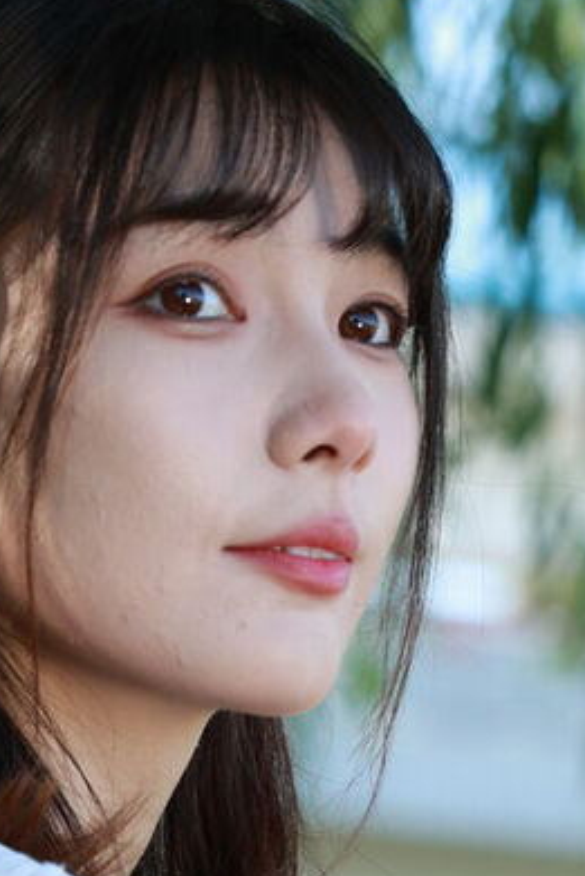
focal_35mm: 282
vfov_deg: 7.2
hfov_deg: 4.9
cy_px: 1236
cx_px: 139
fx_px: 6867
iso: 125
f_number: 4
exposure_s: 1/200
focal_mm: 70
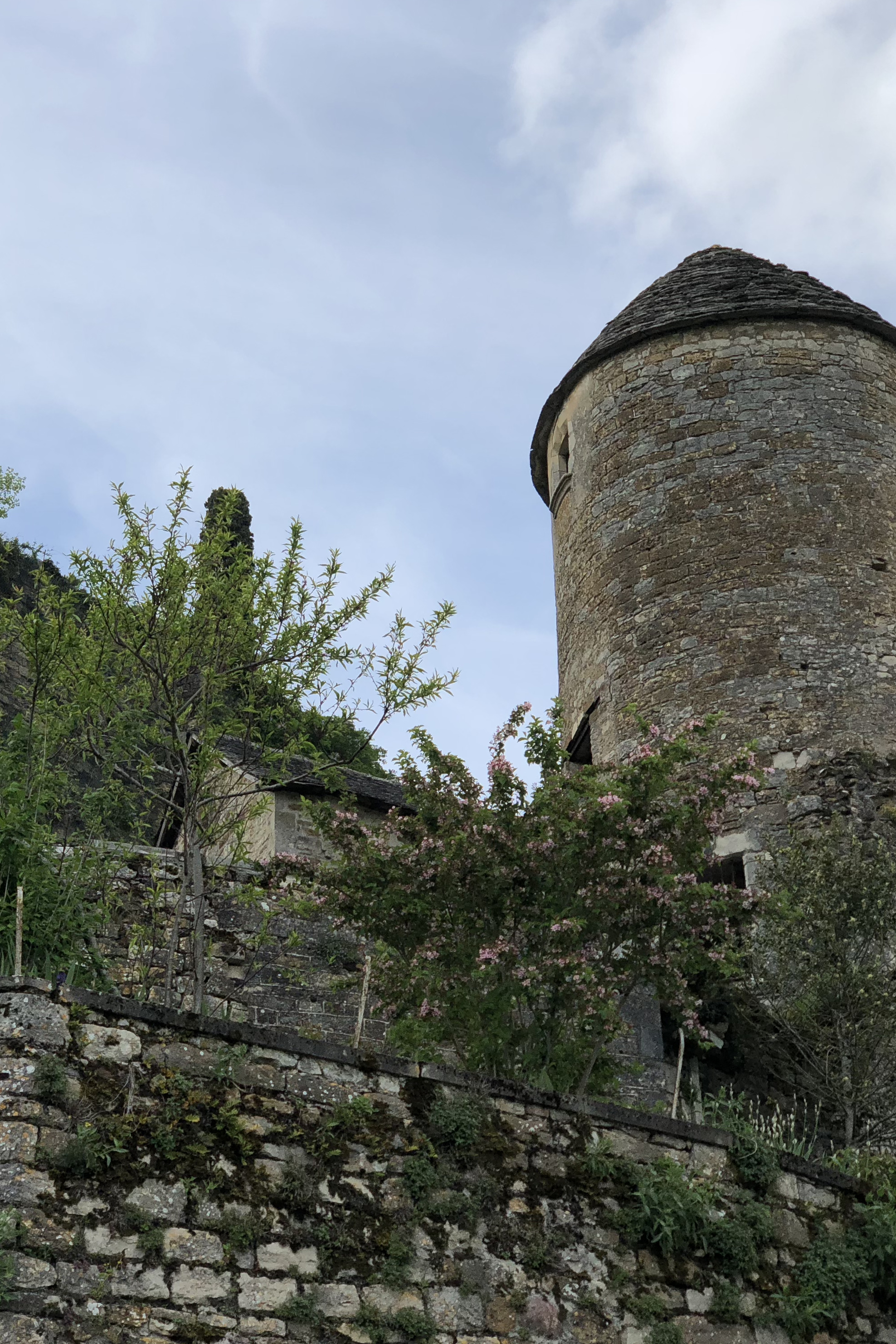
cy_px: 667
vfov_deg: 27.7
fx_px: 2724
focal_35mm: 73
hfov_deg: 18.6
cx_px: 298
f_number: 2.4
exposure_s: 1/1297
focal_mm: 6
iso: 16
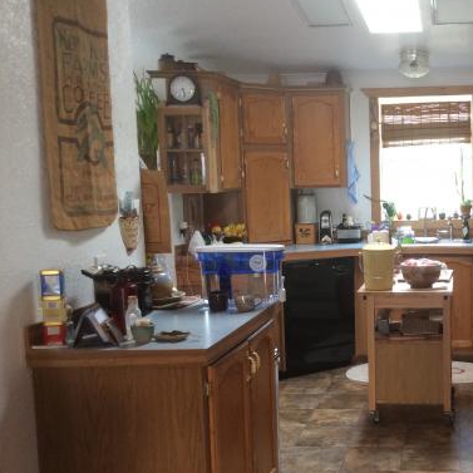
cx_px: 399
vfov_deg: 35.3
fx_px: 742
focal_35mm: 48
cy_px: 248
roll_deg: +2.8
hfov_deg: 34.0
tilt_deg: -4.3
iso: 80
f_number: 2.4
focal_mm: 3.3
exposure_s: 1/24
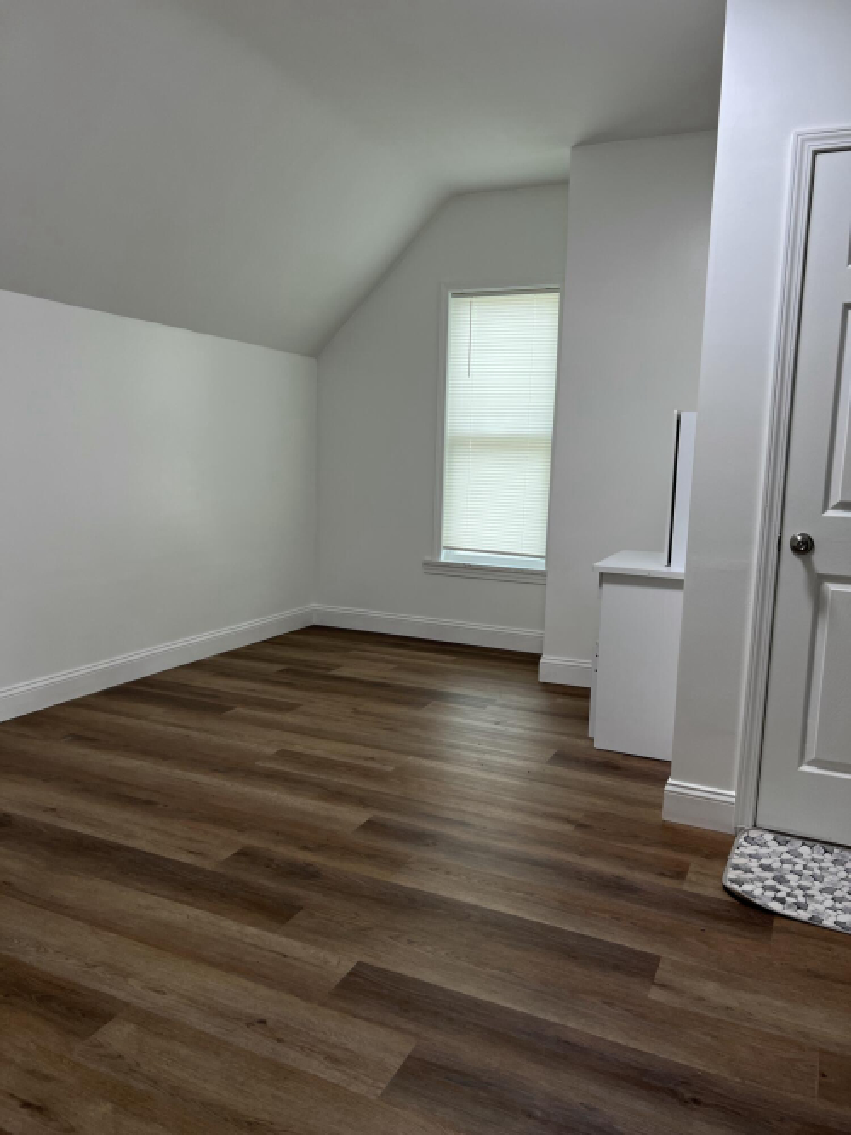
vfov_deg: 67.3
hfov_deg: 53.0
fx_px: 853
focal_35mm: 26
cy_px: 568
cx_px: 426
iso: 50
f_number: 1.5
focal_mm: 5.7
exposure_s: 1/62
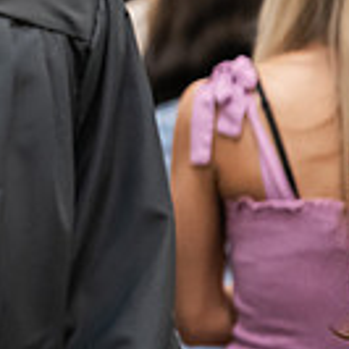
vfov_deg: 2.8
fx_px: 7186
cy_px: -67
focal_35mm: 630
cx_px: -362
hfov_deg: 2.8
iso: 2500
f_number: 3.2
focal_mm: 170
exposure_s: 1/200
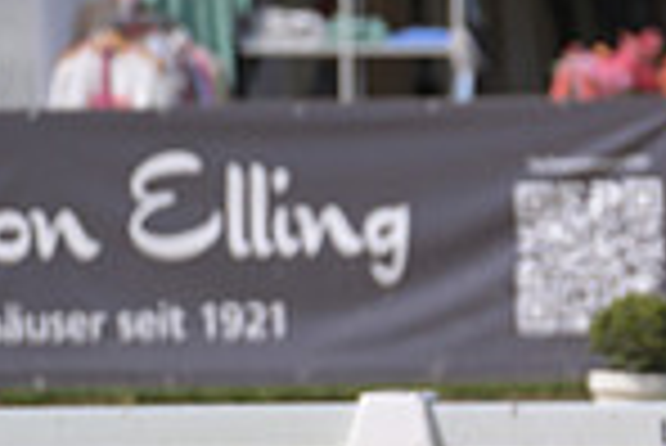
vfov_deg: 0.9
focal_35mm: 1566
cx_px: 1210
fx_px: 28999
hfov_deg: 1.3
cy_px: 65
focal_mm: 400
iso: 180
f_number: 5
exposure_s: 1/1250
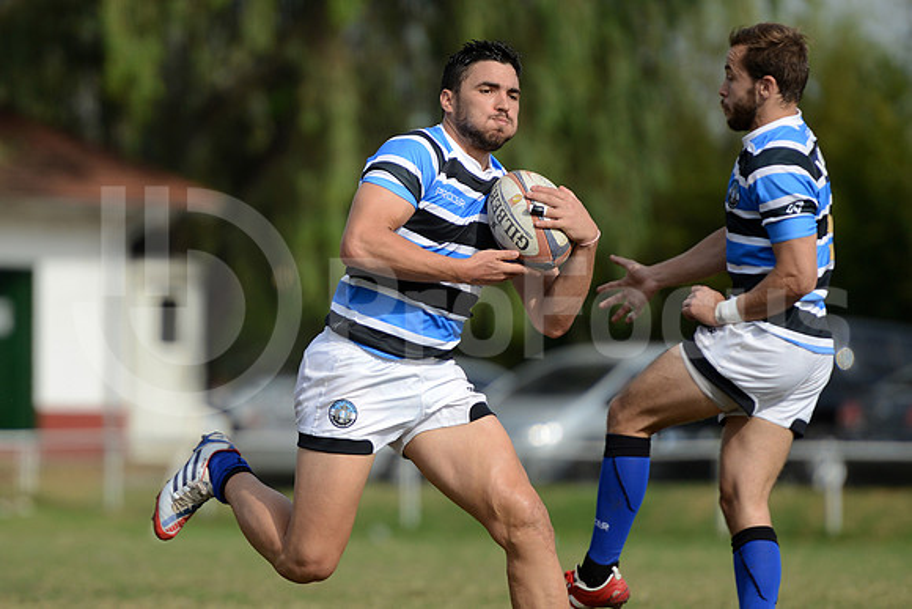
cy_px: 304
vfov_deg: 5.1
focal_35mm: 270
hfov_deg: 7.6
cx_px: 456
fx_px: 6841
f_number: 4
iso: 320
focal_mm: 270
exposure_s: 1/1600
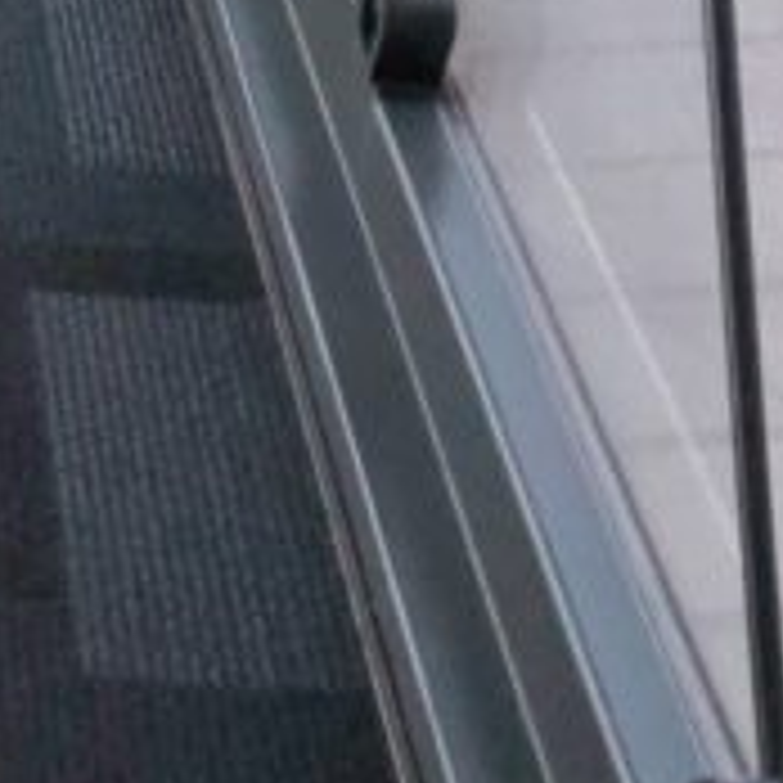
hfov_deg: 11.2
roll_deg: +0.4
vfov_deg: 11.1
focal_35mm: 146
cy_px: -680
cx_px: -626
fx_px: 3736
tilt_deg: -13.0
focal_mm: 4
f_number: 1.8
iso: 20
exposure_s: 1/414
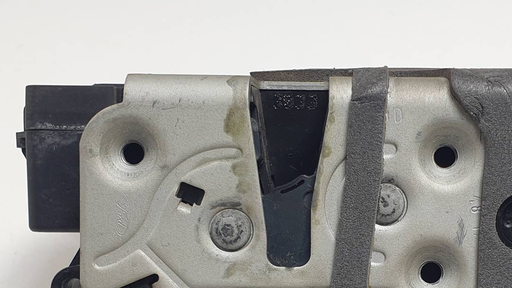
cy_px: 238
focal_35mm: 38
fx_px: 516
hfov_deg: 51.9
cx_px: 334
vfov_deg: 30.3
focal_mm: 4.3
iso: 50
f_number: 2.4
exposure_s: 1/153
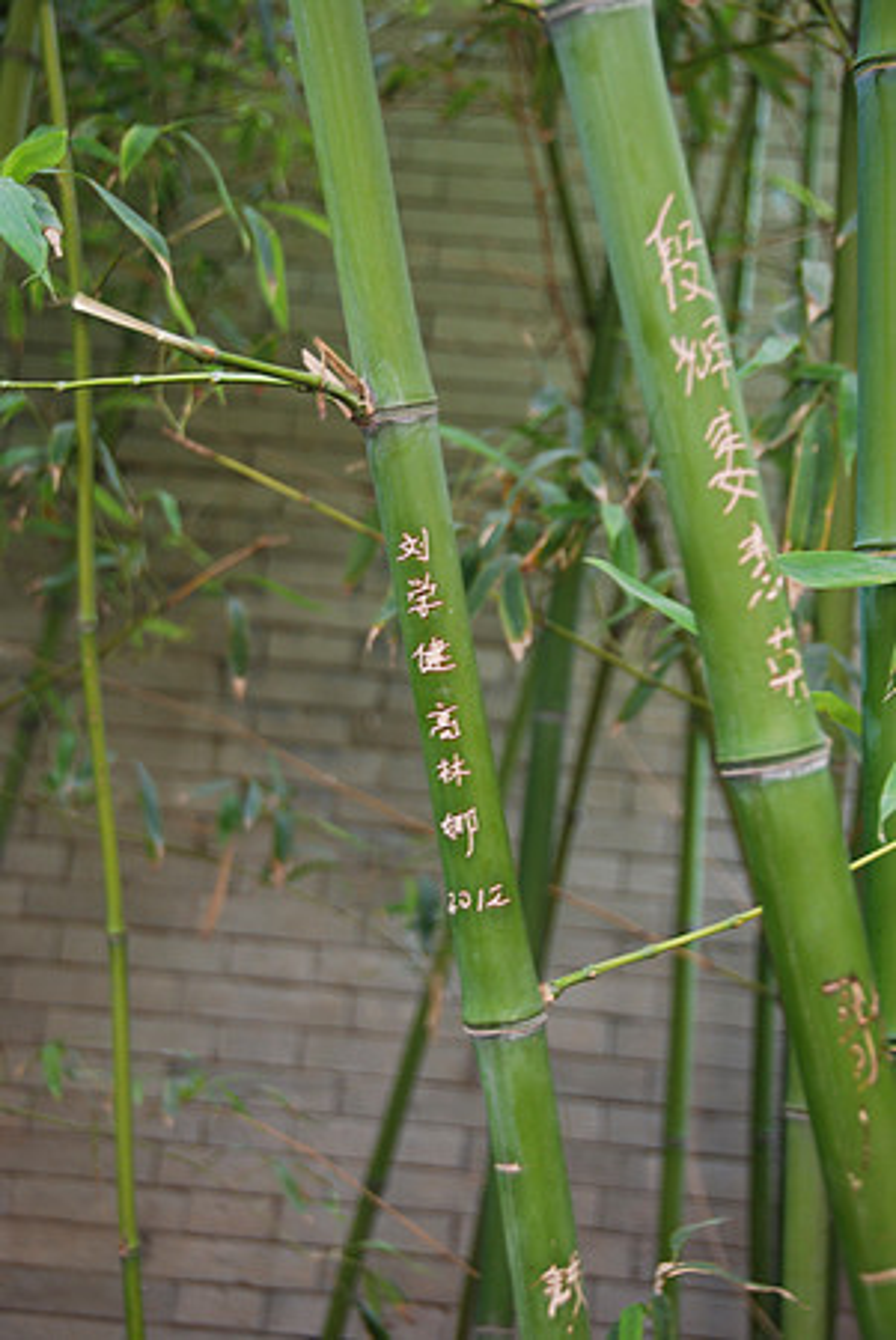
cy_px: 670
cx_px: 448
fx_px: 2458
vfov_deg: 30.5
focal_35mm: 66
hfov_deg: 20.7
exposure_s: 1/10
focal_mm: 44
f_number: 4.5
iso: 250
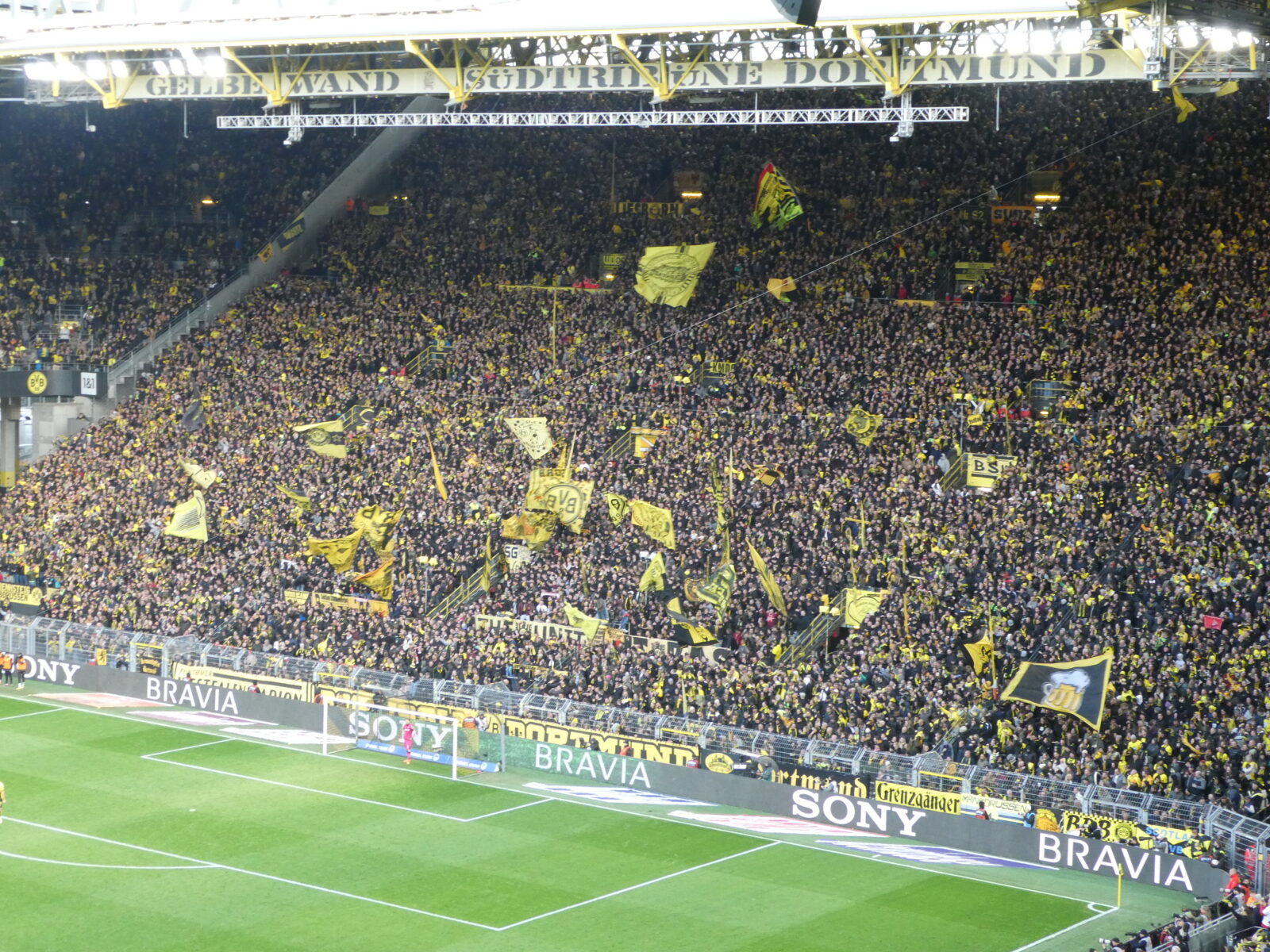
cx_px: 635
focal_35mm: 65
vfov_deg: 22.6
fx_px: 2385
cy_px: 476
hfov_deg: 29.8
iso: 400
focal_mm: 11.7
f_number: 4.4
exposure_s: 1/80
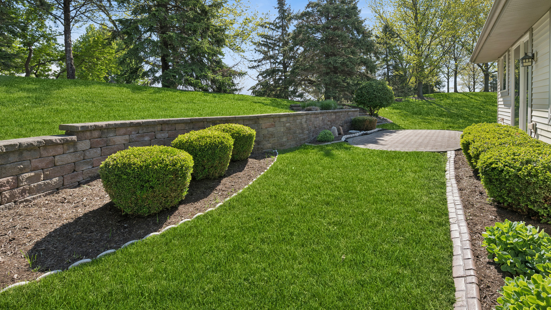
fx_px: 219
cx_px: 281
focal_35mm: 15
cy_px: 129
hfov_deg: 103.0
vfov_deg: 70.0
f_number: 8
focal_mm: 14
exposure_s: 1/250
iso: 200
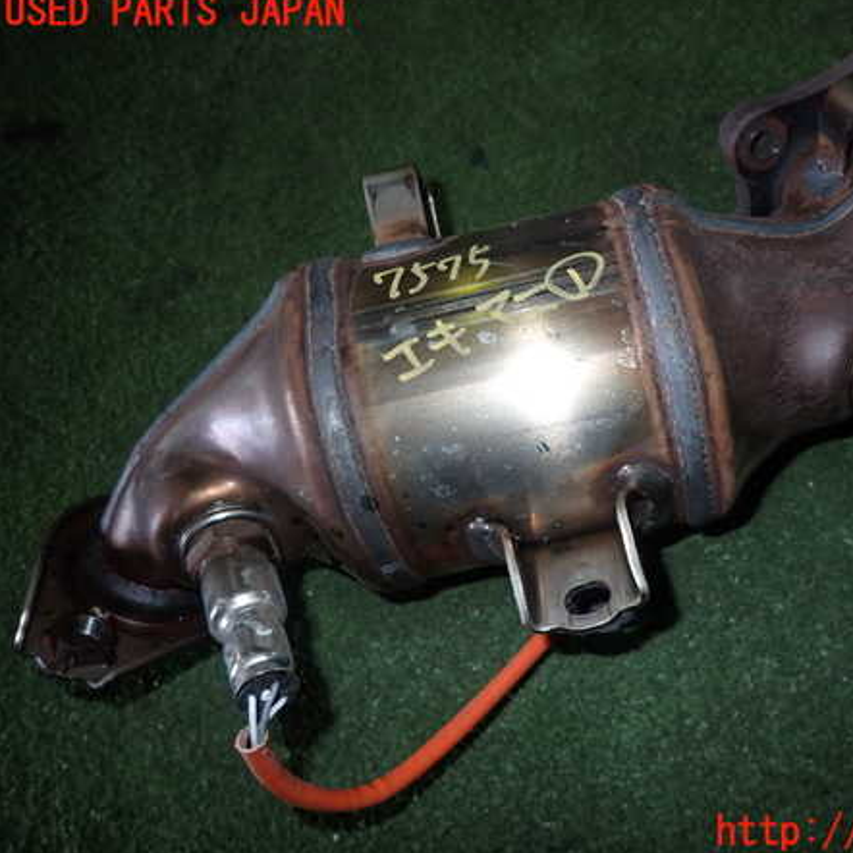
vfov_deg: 54.0
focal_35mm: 30
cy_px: 423
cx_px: 573
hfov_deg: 52.9
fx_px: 836
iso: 200
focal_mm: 4.5
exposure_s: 1/30
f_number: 5.6
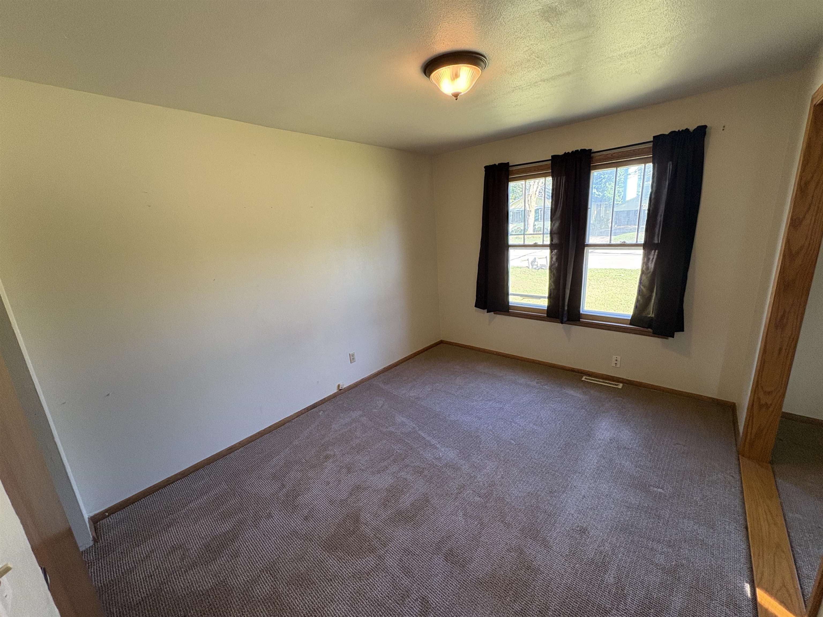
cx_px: 412
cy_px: 308
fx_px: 333
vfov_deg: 85.7
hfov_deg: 102.1
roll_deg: +3.8
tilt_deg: -14.1
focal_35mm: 14
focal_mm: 2.22
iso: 200
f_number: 2.2
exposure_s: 1/60
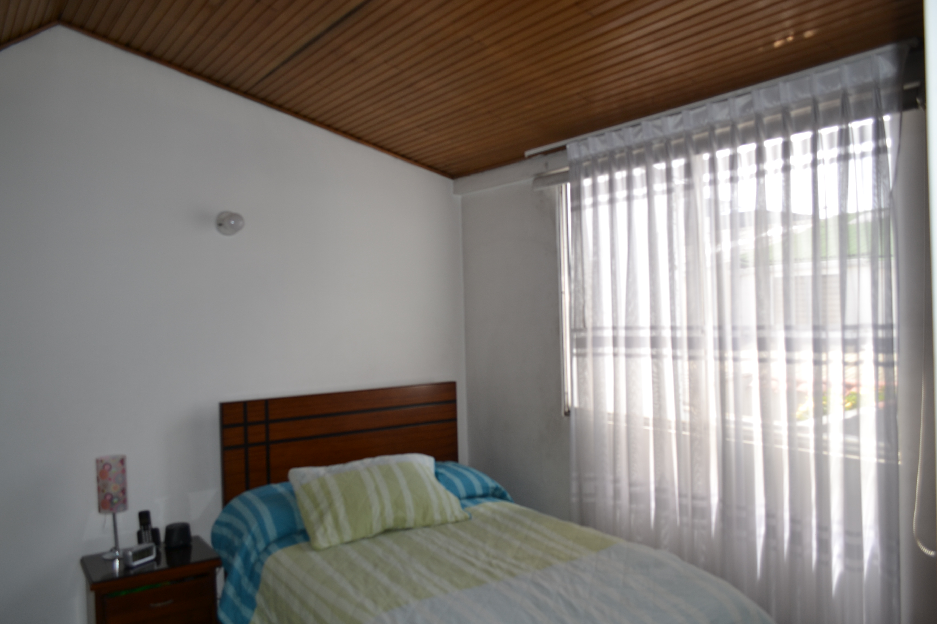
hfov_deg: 67.4
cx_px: 468
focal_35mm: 27
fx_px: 703
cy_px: 312
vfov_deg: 47.9
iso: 125
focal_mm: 18
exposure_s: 1/125
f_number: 4
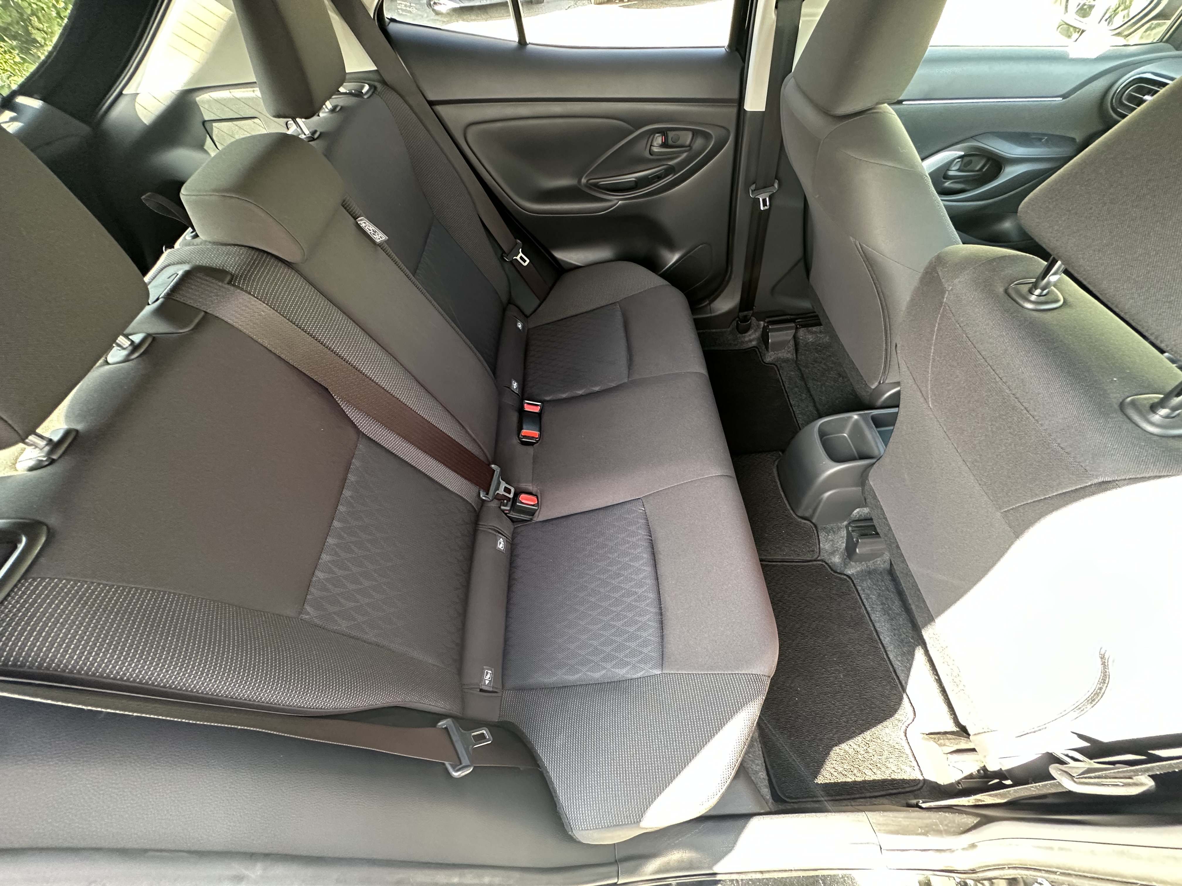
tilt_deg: -49.0
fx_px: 478
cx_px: 591
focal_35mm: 14
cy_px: 443
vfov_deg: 85.7
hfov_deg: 102.1
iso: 320
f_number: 2.2
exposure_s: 1/60
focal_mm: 2.22
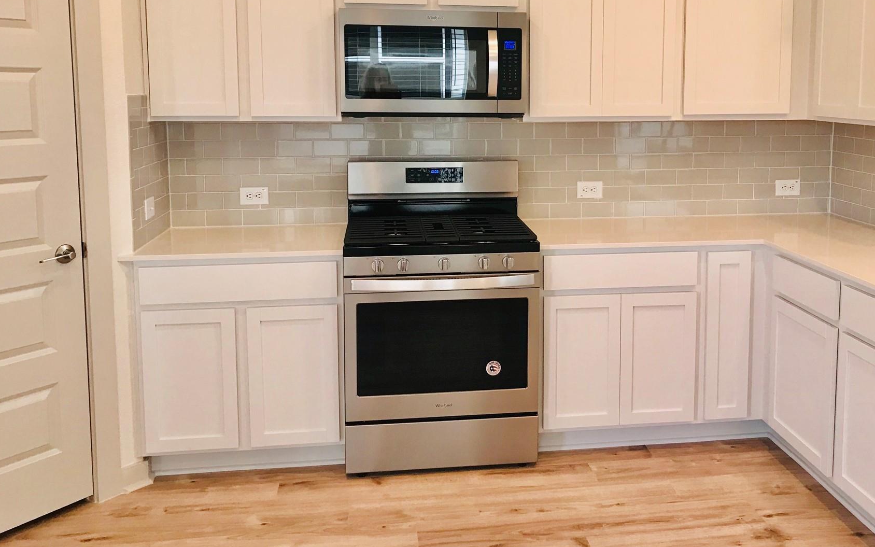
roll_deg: +0.0
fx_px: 858
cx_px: 519
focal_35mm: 36
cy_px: 191
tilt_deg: -6.0
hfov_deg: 53.7
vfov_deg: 35.1
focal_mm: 3.99
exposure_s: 1/40
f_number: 1.8
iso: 25
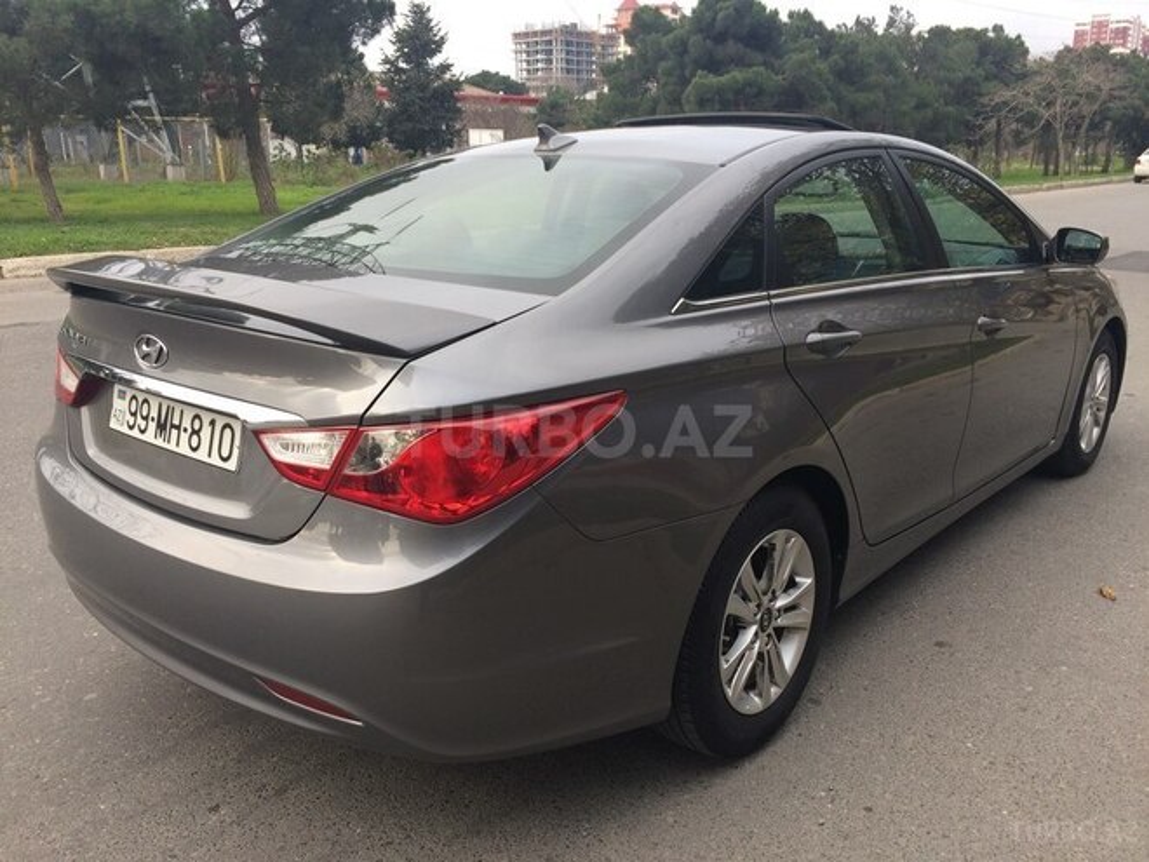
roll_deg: -0.7
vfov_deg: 48.2
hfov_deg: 61.7
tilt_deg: -17.9
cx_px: 574
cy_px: 431
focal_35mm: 29
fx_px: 963
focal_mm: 4.15
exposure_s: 1/124
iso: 32
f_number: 2.2
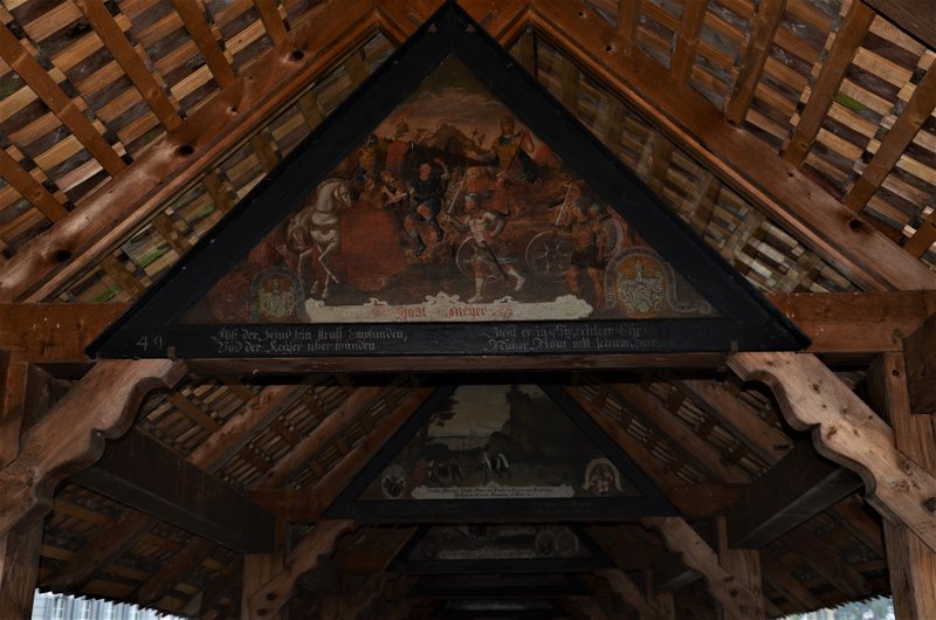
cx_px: 468
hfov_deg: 41.2
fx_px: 1246
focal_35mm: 48
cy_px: 310
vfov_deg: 28.0
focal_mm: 32
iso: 320
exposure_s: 1/60
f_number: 4.2
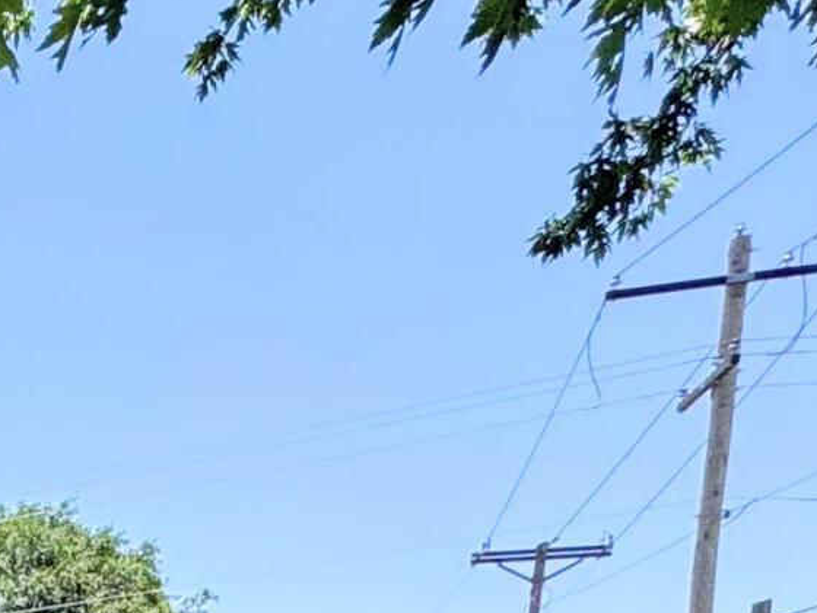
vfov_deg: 15.9
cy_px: 1187
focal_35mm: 75
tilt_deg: -7.6
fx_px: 1770
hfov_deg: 18.6
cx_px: -747
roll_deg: +0.4
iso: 50
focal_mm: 2.22
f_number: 2.2
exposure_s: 1/1217
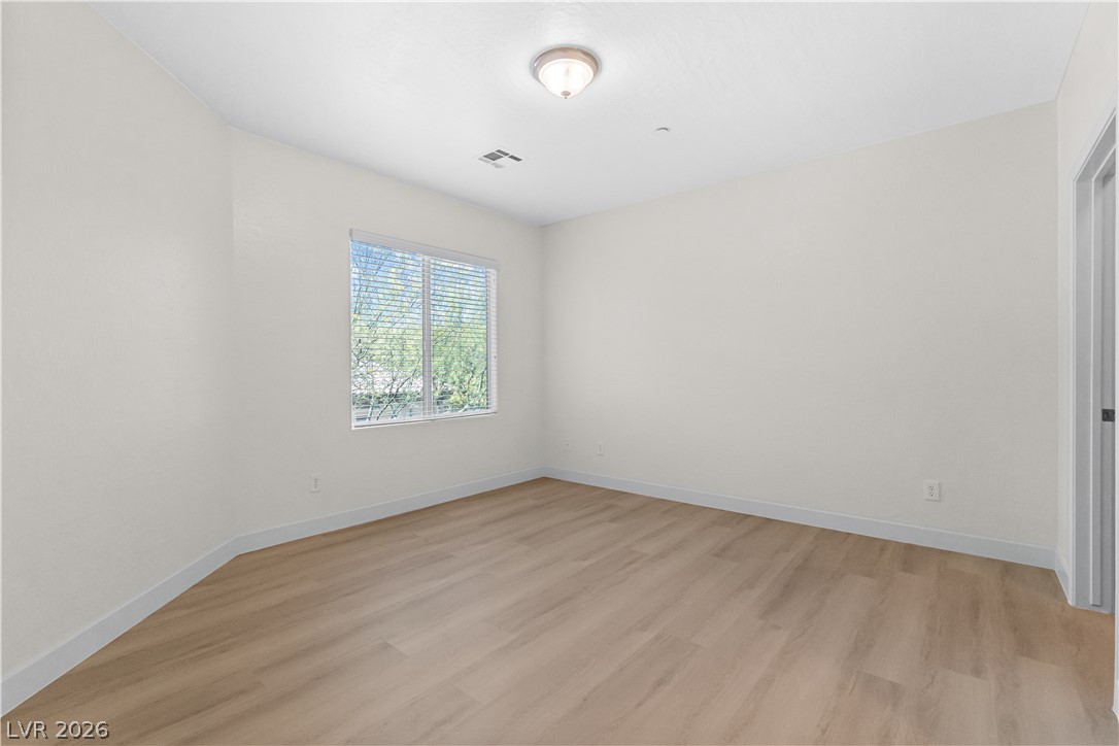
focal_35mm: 15
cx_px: 560
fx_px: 466
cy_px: 373
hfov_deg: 100.4
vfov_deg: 77.3
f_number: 8
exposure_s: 1/10
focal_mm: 10
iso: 400
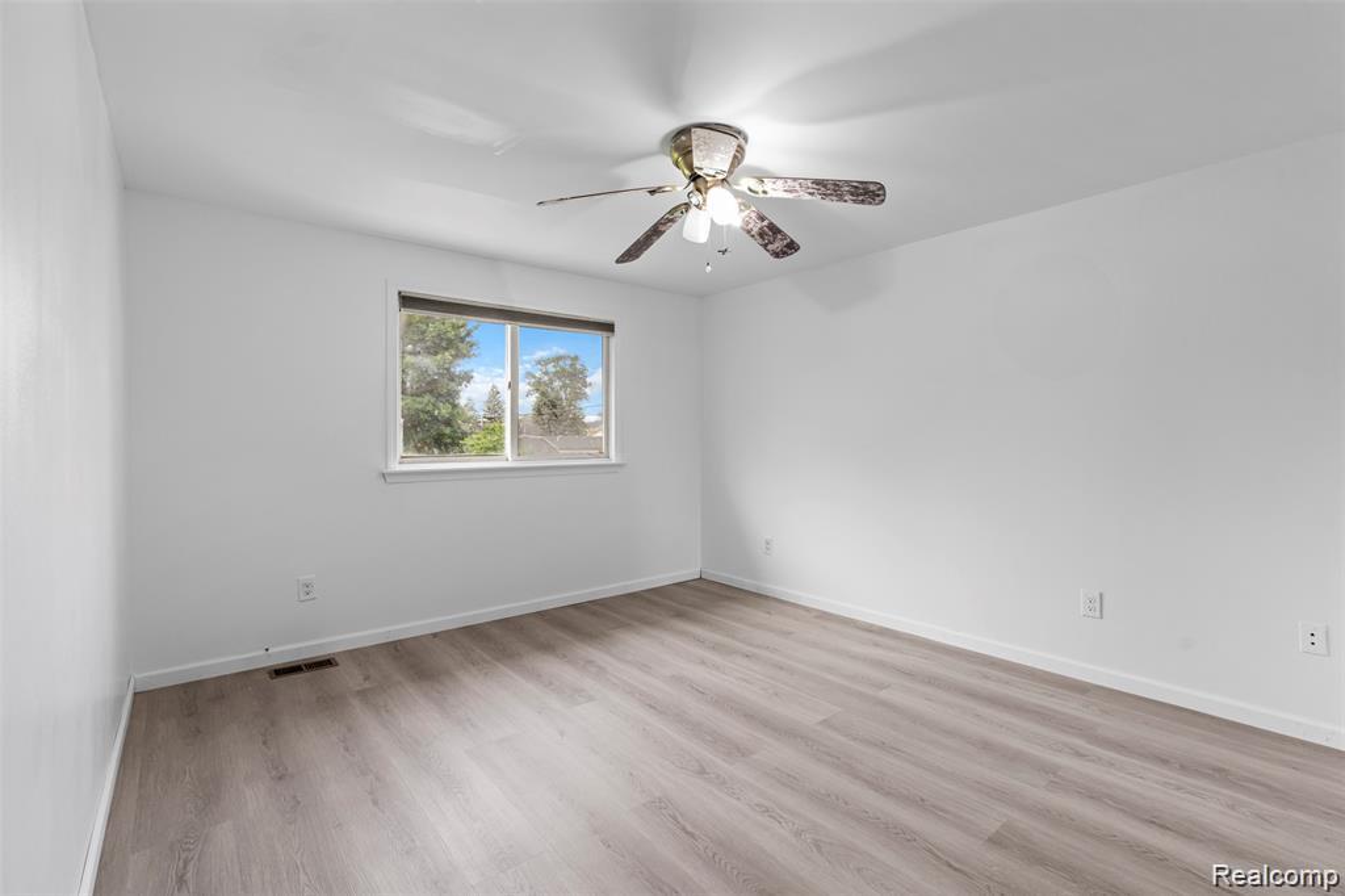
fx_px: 598
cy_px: 448
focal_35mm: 16
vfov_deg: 73.7
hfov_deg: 96.8
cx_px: 672
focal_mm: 16
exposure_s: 1/6
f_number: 8
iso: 400
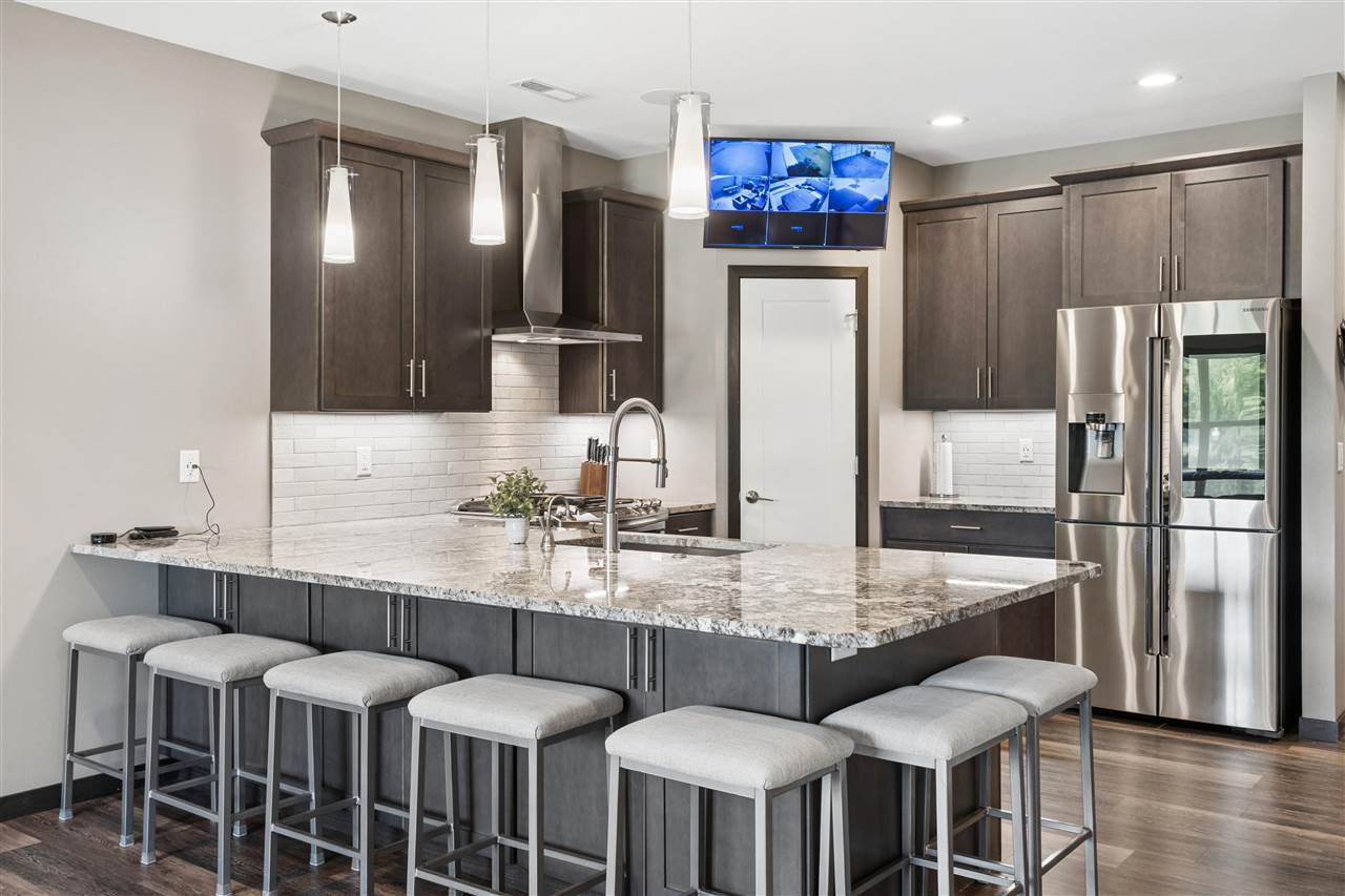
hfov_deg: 58.7
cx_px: 672
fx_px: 1195
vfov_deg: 41.1
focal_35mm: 32
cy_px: 448
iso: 400
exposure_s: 1/8
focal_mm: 32
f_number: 9
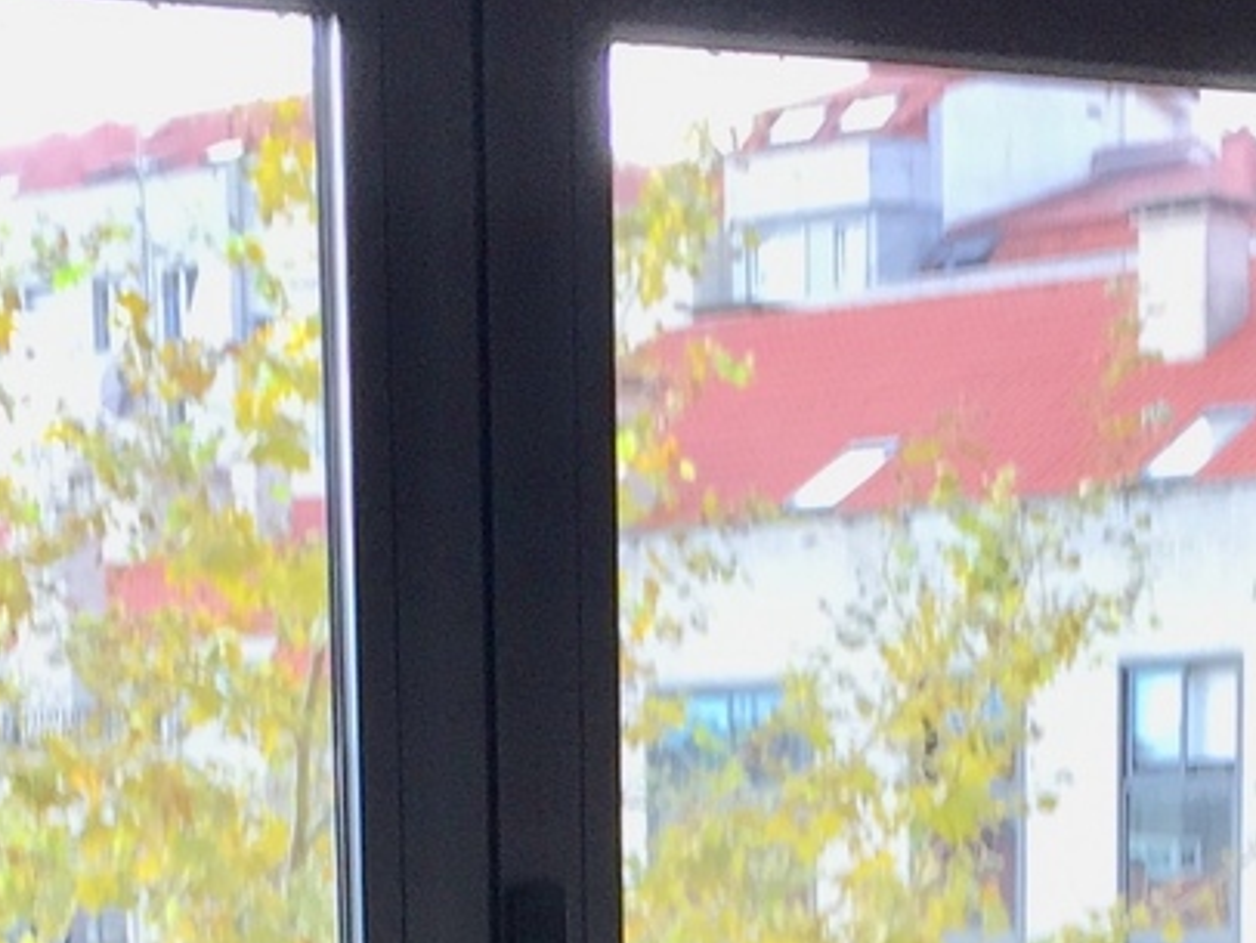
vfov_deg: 9.9
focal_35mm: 137
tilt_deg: -5.9
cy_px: 1988
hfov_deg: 14.3
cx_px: 1015
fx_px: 4974
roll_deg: +0.0
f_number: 2.2
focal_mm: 4.15
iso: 32
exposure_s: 1/134
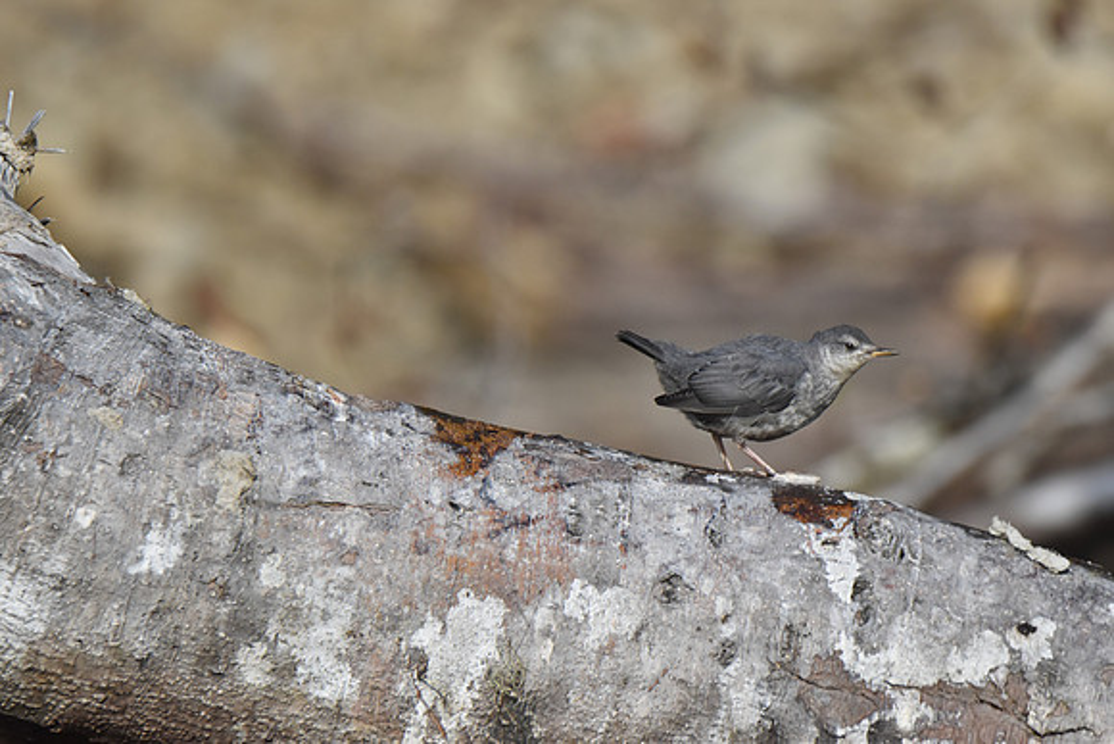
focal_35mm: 900
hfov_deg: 2.3
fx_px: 27855
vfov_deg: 1.5
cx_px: 557
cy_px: 372
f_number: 6.3
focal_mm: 600
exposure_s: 1/2500
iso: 800
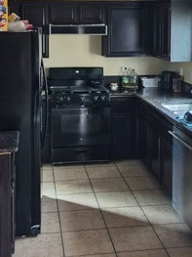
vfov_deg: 33.6
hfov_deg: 26.1
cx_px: 103
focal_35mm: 56
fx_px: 414
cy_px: 61
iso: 1250
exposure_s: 1/120
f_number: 1.8
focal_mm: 5.4
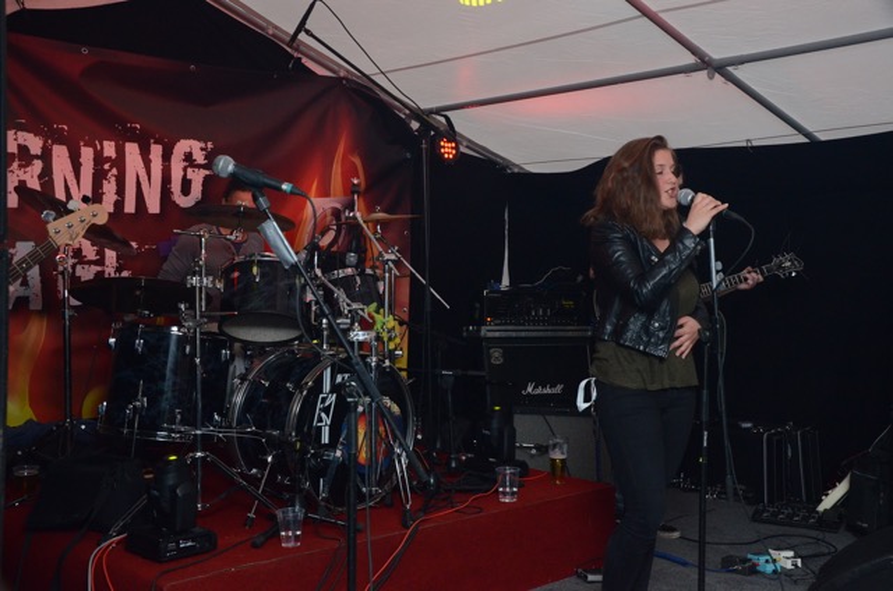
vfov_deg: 31.8
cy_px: 296
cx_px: 446
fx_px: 1040
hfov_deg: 46.5
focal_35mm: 42
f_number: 6.3
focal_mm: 28
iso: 2000
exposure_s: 1/200
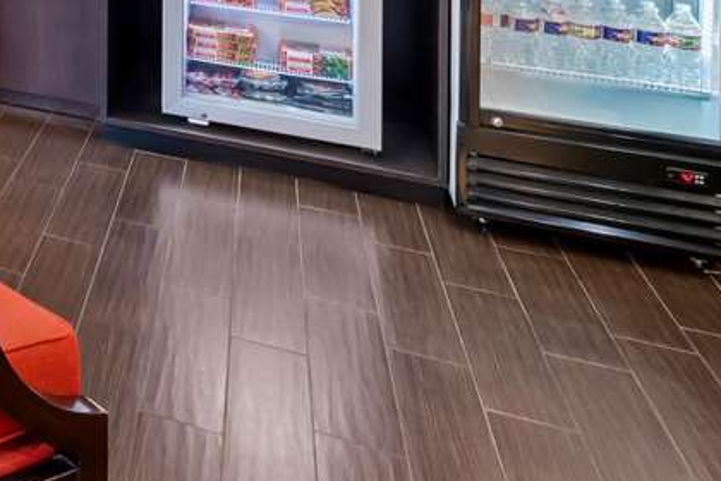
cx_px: -294
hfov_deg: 29.0
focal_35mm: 50
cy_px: -216
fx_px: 1001
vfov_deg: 22.7
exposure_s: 1/1.25
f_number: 8
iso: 400
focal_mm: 14
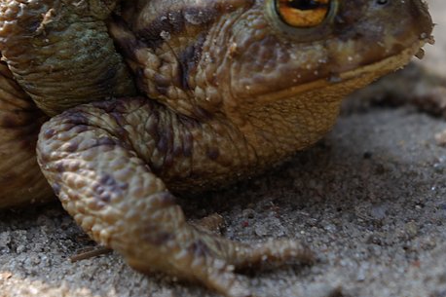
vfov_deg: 9.0
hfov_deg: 13.6
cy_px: 21
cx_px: 155
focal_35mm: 151
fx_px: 1871
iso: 200
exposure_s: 1/125
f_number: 6.7
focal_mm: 45
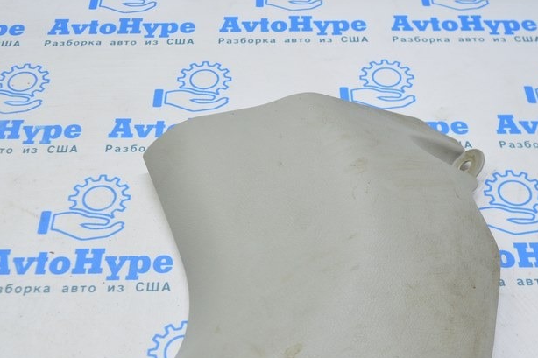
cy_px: 261
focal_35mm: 45
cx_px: 265
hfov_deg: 43.6
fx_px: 672
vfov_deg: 29.5
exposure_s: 1/50
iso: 400
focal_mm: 18
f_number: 3.5
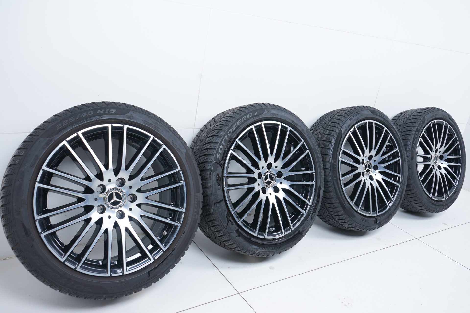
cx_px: 235
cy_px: 156
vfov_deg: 43.5
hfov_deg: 62.0
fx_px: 391
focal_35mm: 30
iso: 250
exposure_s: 1/100
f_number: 7.1
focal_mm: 30
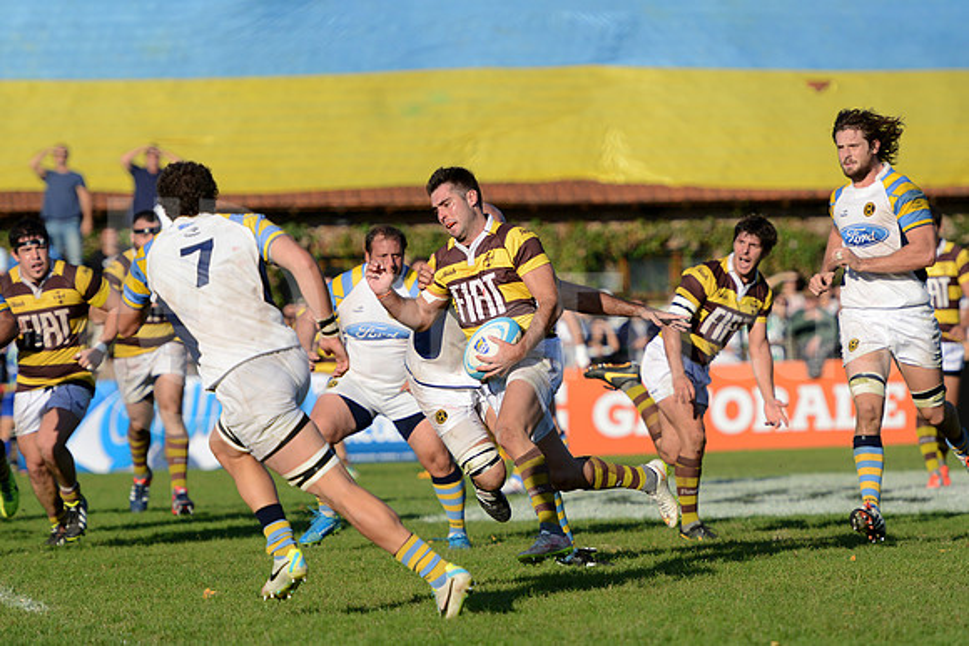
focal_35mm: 230
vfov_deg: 6.0
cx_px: 484
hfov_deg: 8.9
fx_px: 6192
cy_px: 323
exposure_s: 1/2000
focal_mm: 230
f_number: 4
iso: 400
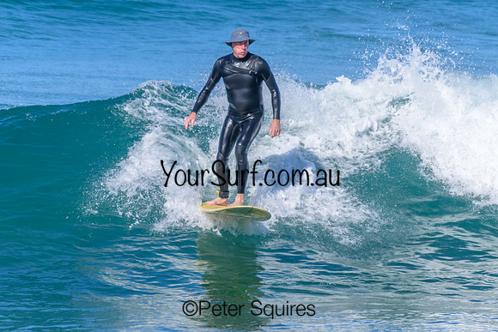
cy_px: 163
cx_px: 257
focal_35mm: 773
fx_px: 10694
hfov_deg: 2.7
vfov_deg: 1.8
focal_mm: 680
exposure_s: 1/2000
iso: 900
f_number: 11
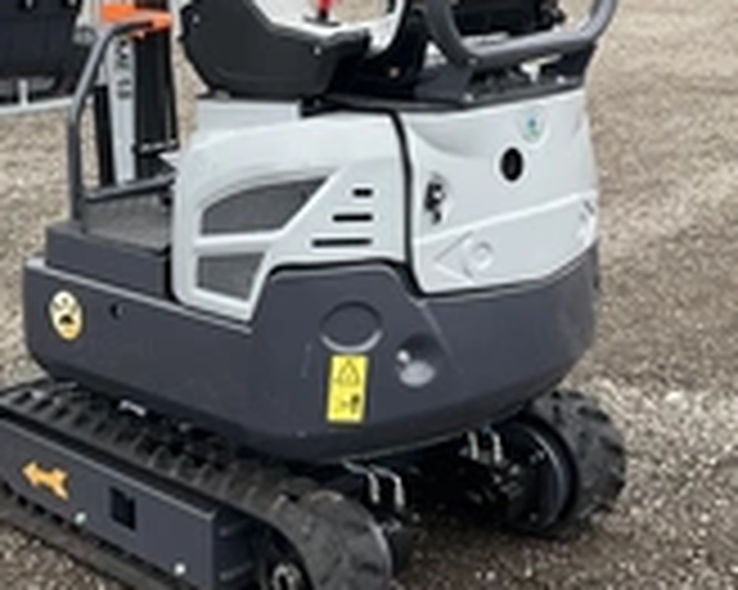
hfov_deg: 27.4
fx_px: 1506
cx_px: 266
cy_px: 59
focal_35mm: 69
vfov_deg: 21.6
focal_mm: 3
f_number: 1.8
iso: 25
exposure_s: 1/277
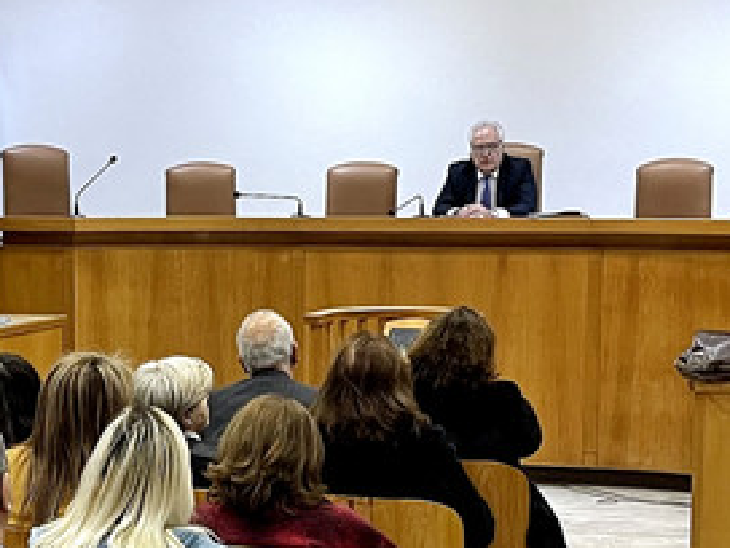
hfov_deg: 19.9
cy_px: 465
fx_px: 2067
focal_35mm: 98
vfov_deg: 15.0
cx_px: 181
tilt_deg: -8.2
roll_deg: -0.3
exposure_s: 1/50
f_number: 1.6
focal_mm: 5.1
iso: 160
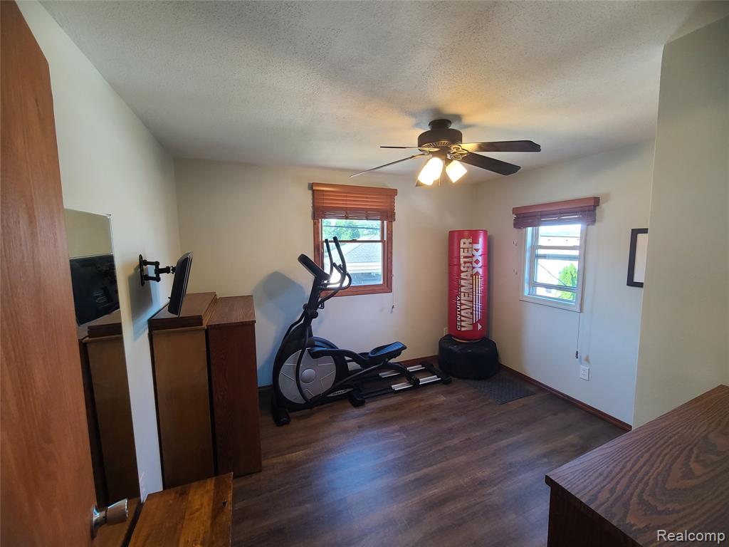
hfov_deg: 106.2
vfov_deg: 89.9
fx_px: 274
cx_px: 364
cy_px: 274
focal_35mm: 13
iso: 200
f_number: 2.2
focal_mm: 2.2
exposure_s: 1/60
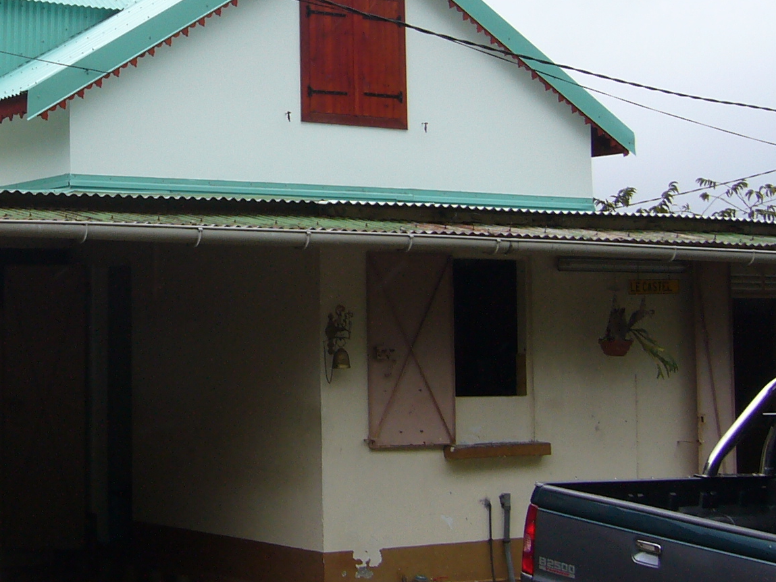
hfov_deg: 24.5
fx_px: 1749
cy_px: 171
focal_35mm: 78
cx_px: 134
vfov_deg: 18.8
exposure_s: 1/200
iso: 80
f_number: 5.6
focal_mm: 5.8
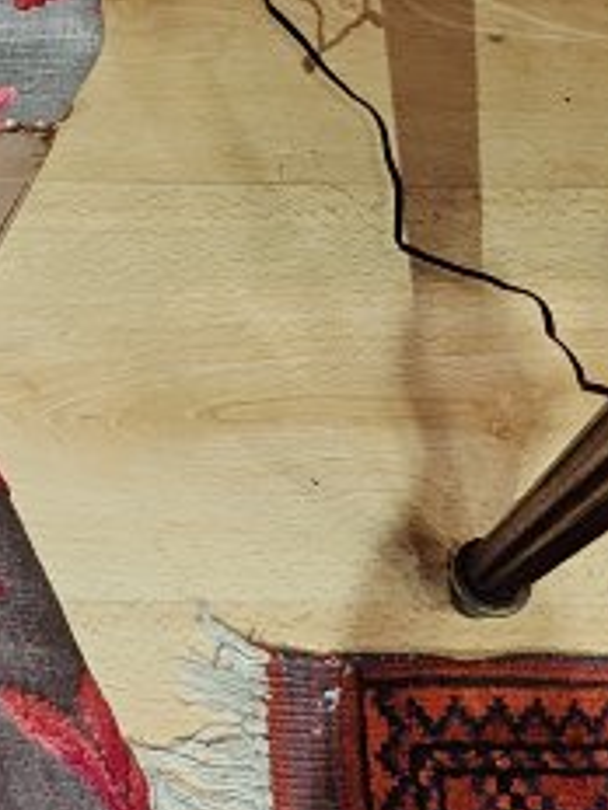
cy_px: -279
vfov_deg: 15.1
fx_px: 2904
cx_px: -507
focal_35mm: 124
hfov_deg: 11.1
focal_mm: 5.25
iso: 1909
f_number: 1.75
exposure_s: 1/25
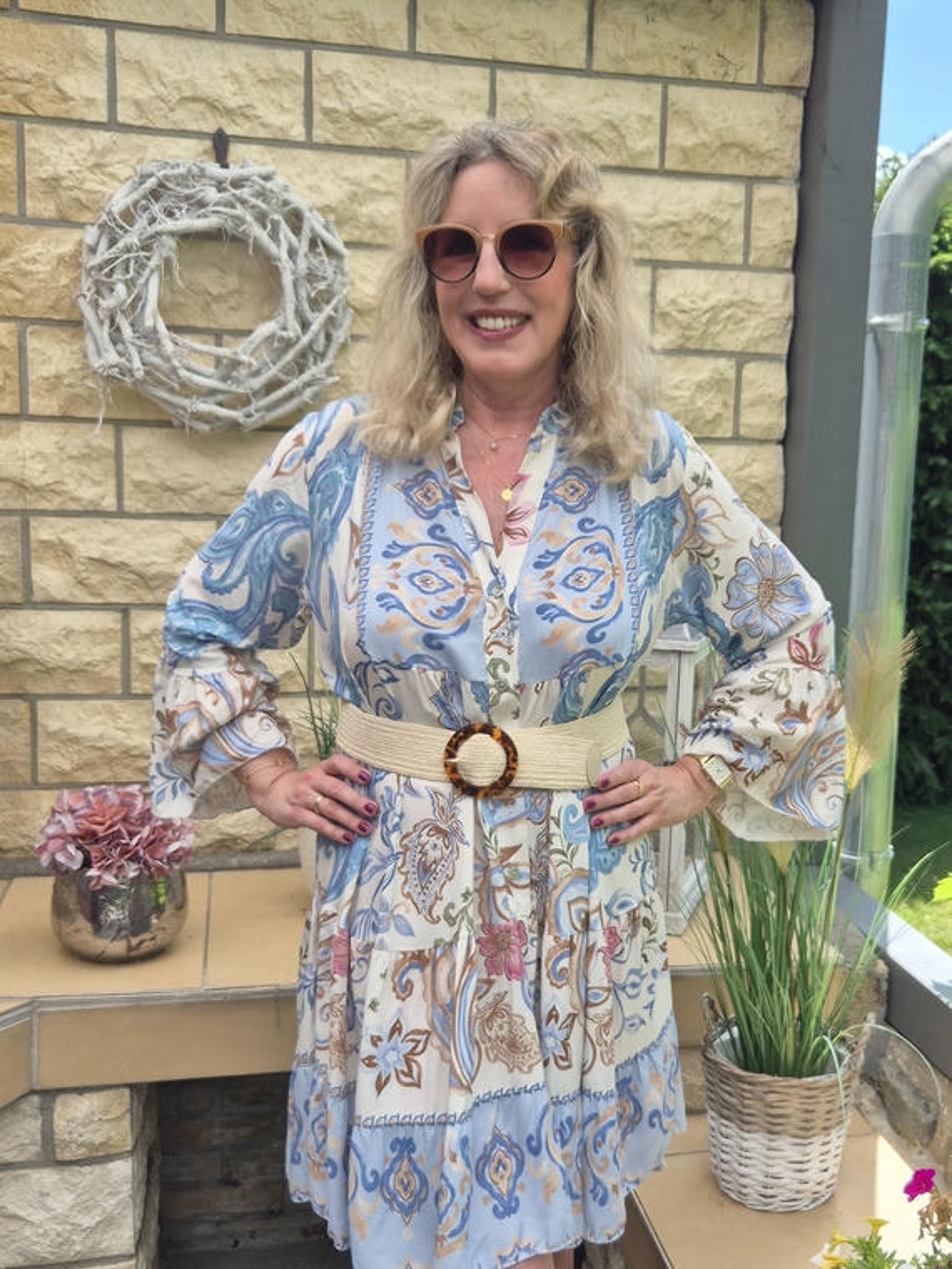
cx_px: 476
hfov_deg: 58.9
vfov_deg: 73.9
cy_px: 634
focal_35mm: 23
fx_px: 843
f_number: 1.8
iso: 25
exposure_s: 1/778
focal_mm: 5.4
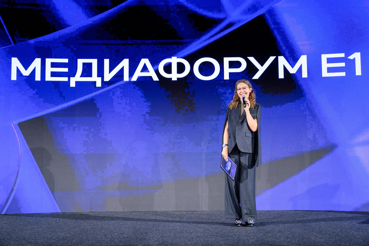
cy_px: 123
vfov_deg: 31.4
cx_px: 182
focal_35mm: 43
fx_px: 438
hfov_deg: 45.7
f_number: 2.8
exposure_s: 1/640
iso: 1600
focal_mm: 40
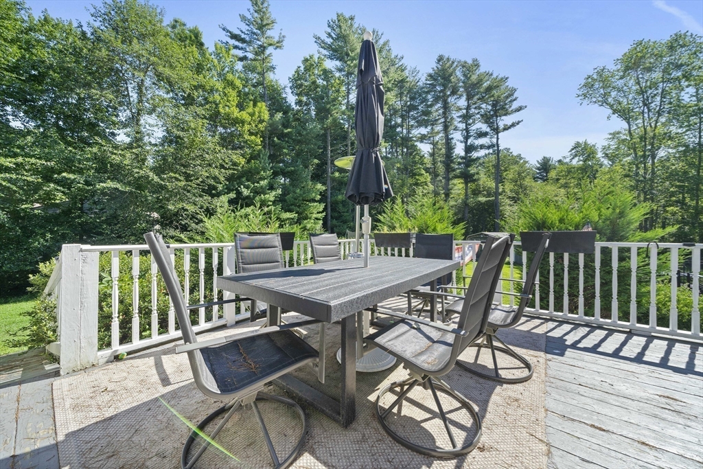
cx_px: 352
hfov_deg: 112.6
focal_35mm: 12
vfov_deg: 90.0
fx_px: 234
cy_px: 234
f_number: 8
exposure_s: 1/160
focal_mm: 12
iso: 320
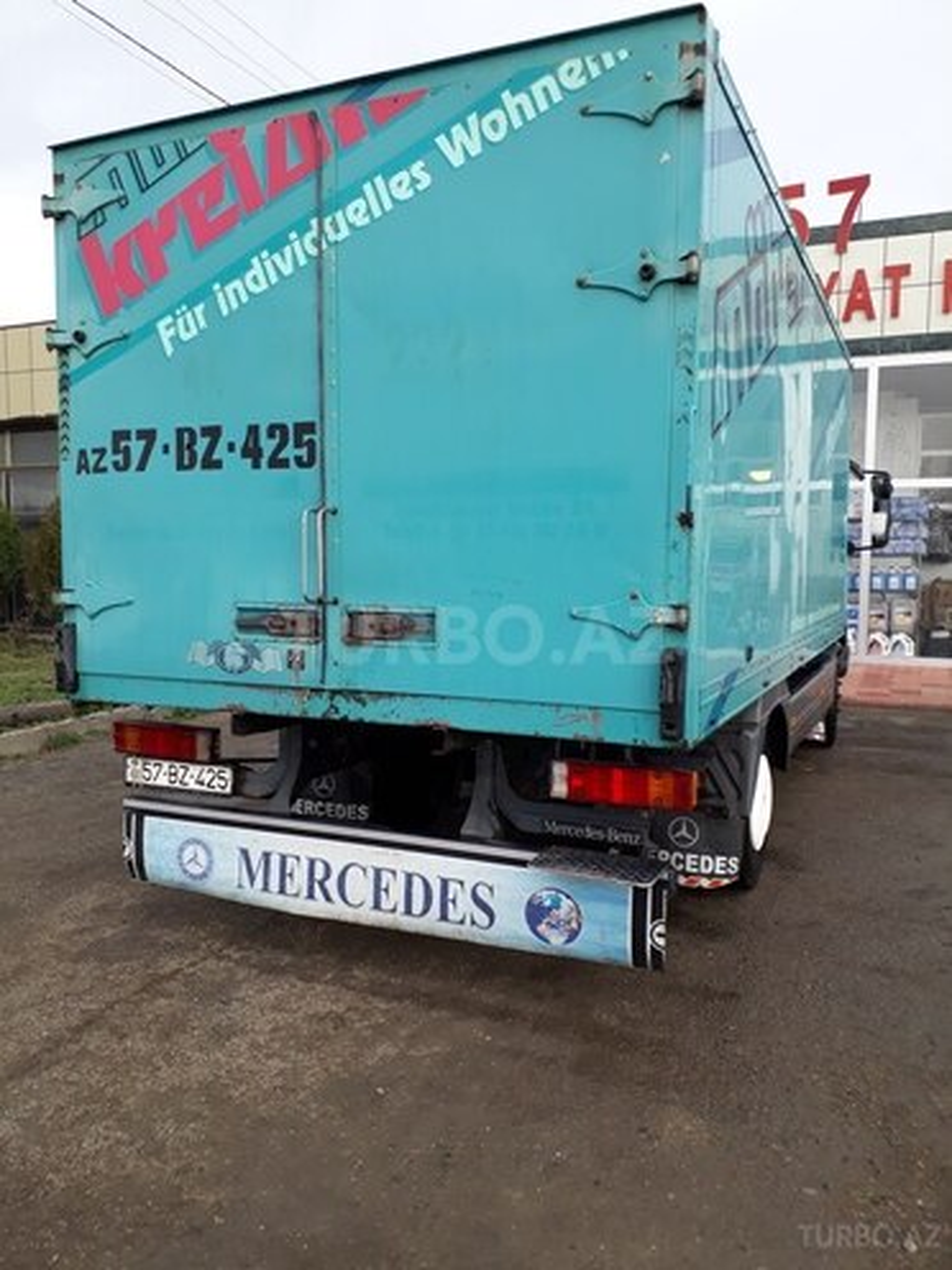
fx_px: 990
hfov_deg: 51.4
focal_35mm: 27
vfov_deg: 65.3
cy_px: 635
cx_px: 476
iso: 40
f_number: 1.9
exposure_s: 1/169
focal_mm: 3.6
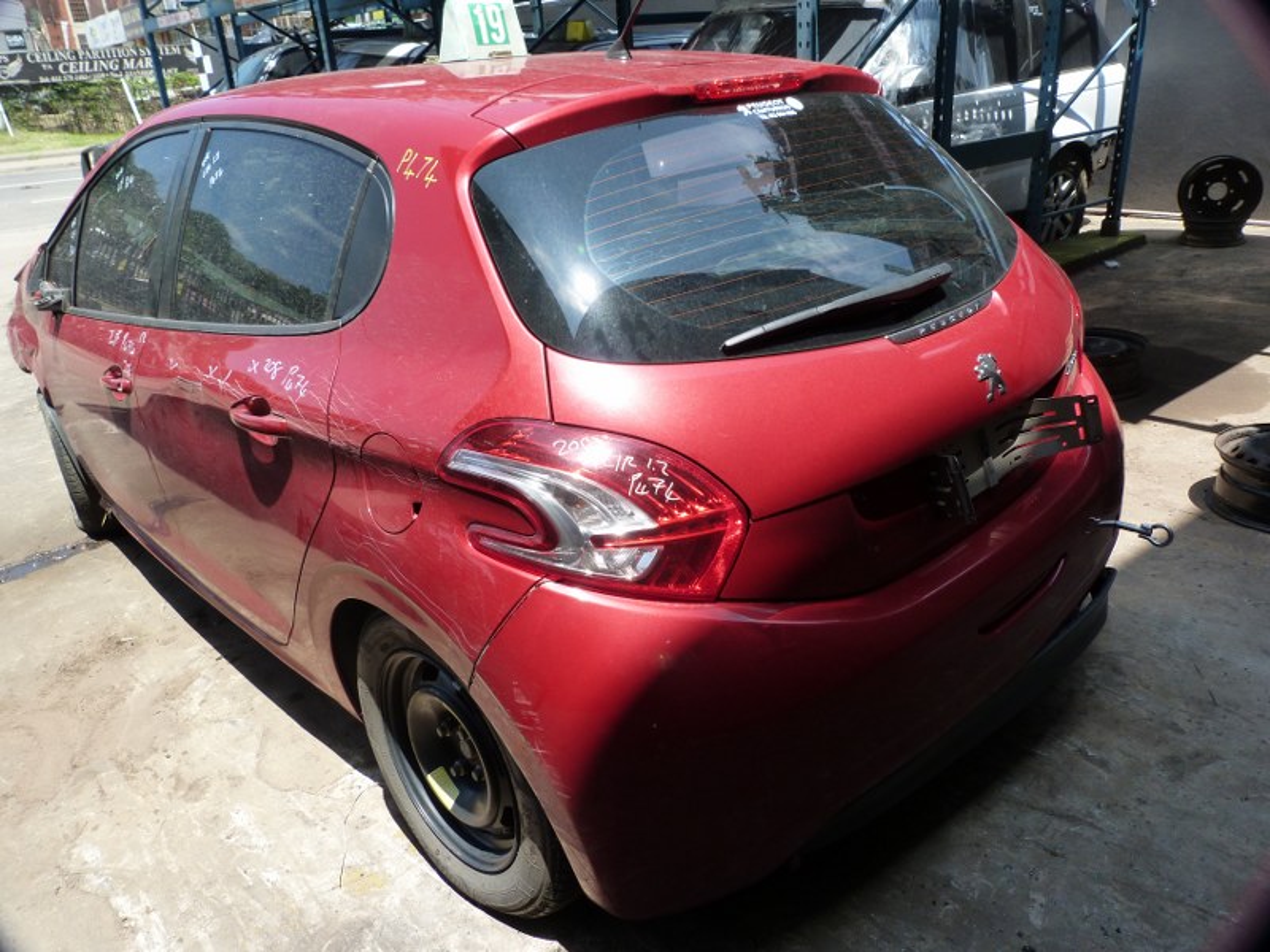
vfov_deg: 54.9
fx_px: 917
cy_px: 476
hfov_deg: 69.4
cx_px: 635
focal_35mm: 25
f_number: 4
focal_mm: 4.5
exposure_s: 1/250
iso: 125
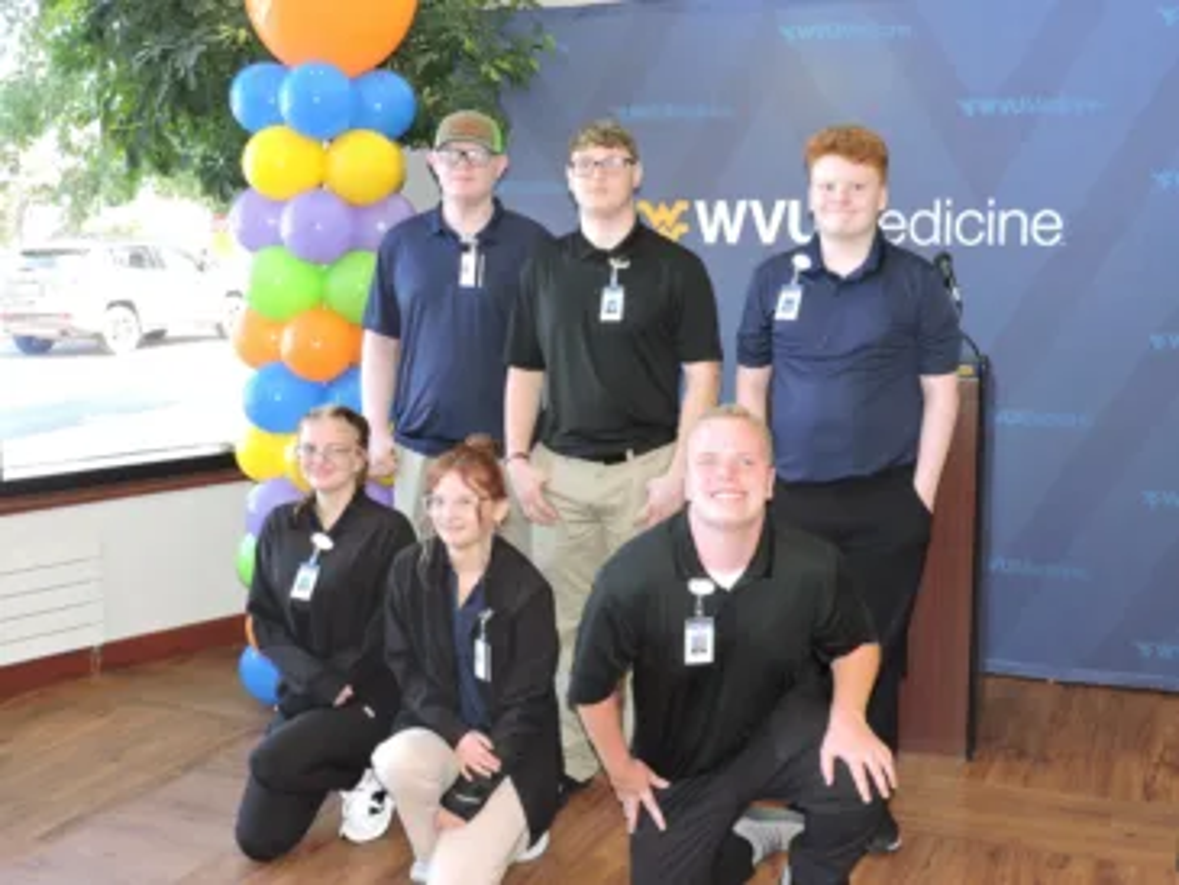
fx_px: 1465
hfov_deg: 43.8
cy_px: 442
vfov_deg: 33.6
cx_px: 590
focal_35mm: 43
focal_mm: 7.7
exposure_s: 1/30
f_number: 3.4
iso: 360
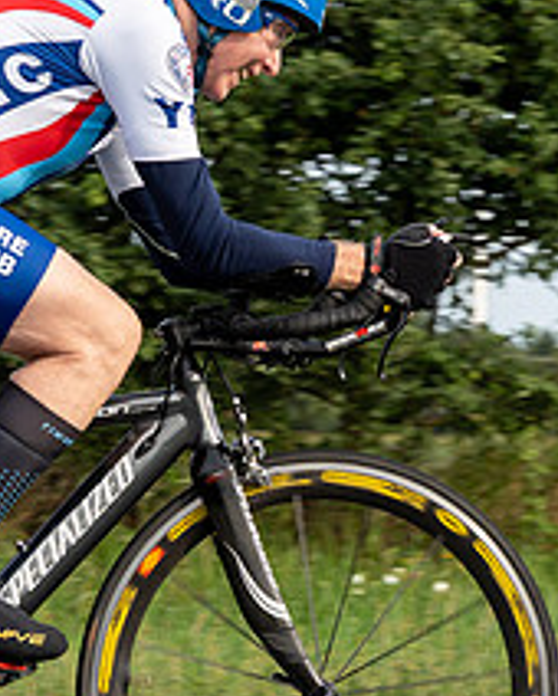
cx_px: 177
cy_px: 70
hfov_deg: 6.4
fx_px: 4989
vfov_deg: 8.0
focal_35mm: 242
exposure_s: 1/640
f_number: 5
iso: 160
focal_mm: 53
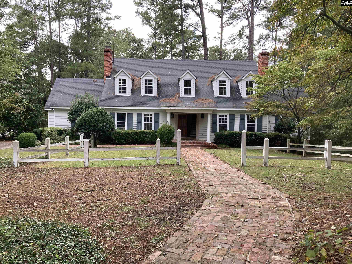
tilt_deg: -2.0
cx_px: 176
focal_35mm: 28
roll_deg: -1.0
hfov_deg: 63.4
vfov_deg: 49.7
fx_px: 285
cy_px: 132
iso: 80
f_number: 1.8
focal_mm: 3.99
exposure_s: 1/102
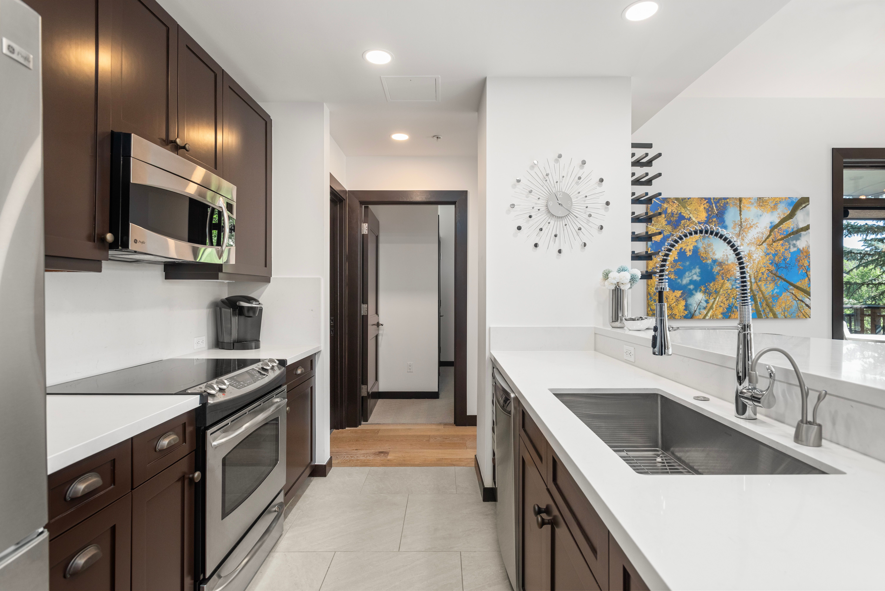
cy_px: 296
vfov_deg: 64.6
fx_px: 467
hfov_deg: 86.9
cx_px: 442
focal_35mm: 19
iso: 500
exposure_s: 1/8
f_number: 7.1
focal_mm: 19
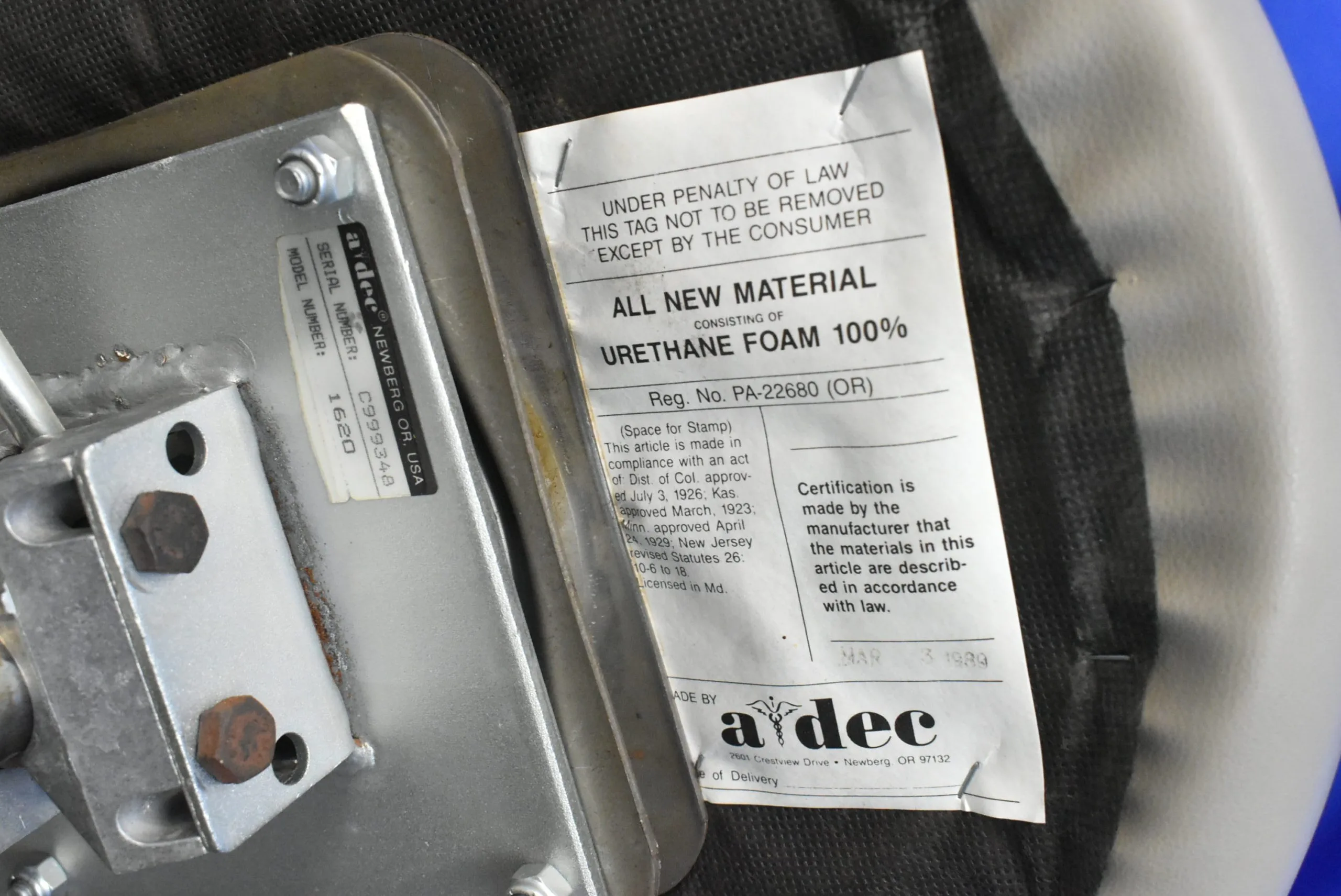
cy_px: 448
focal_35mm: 39
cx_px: 670
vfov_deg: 34.3
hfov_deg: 49.5
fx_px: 1454
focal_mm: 26
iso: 5000
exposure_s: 1/40
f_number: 8
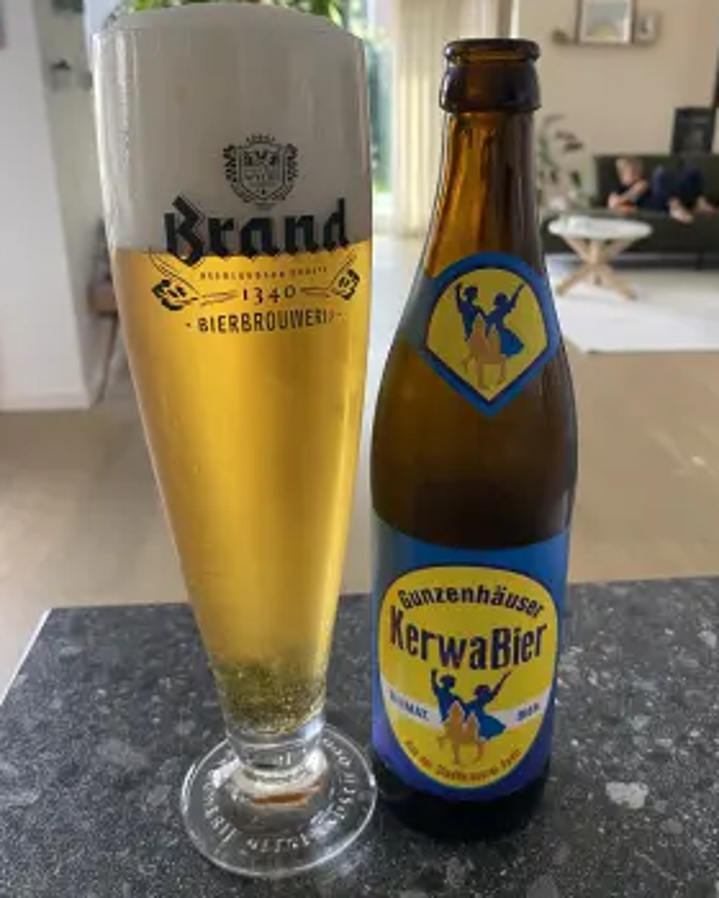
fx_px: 771
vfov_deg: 60.4
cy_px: 426
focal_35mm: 29
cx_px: 372
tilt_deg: -20.9
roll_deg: +1.3
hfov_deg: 50.0
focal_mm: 4.25
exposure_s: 1/60
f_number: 1.8
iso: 125
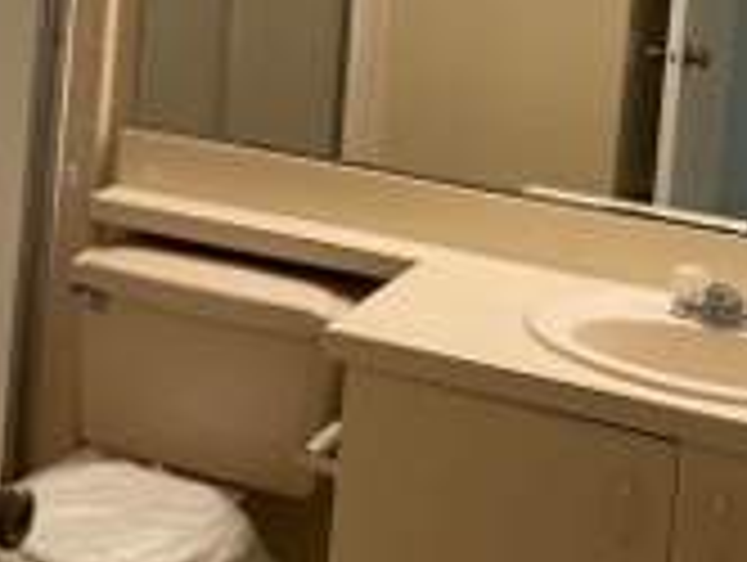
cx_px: 198
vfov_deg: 18.7
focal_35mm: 75
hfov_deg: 25.7
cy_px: -99
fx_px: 1621
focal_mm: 4.2
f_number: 1.6
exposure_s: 1/120
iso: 100
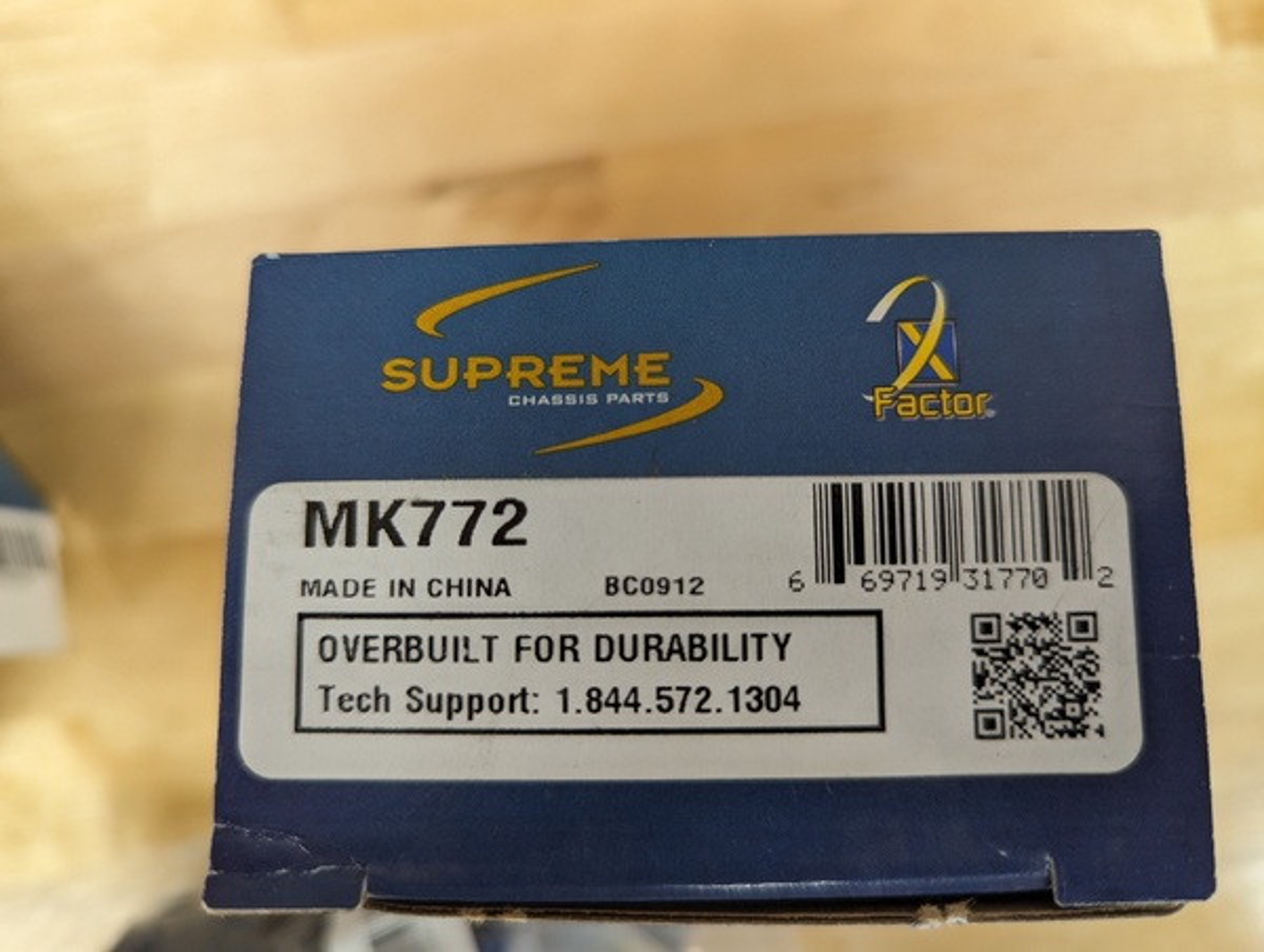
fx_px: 878
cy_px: 476
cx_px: 632
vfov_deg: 57.0
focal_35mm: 24
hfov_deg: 71.5
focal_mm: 6.81
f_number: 1.85
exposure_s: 1/60
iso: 238
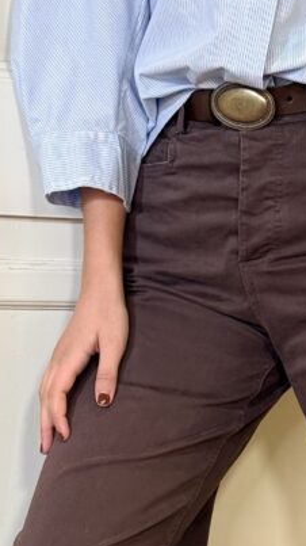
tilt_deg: -11.1
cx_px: 401
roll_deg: -4.9
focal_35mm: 133
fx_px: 1923
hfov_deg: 9.0
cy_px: 467
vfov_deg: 16.0
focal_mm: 6.76
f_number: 1.78
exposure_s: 1/100
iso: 80
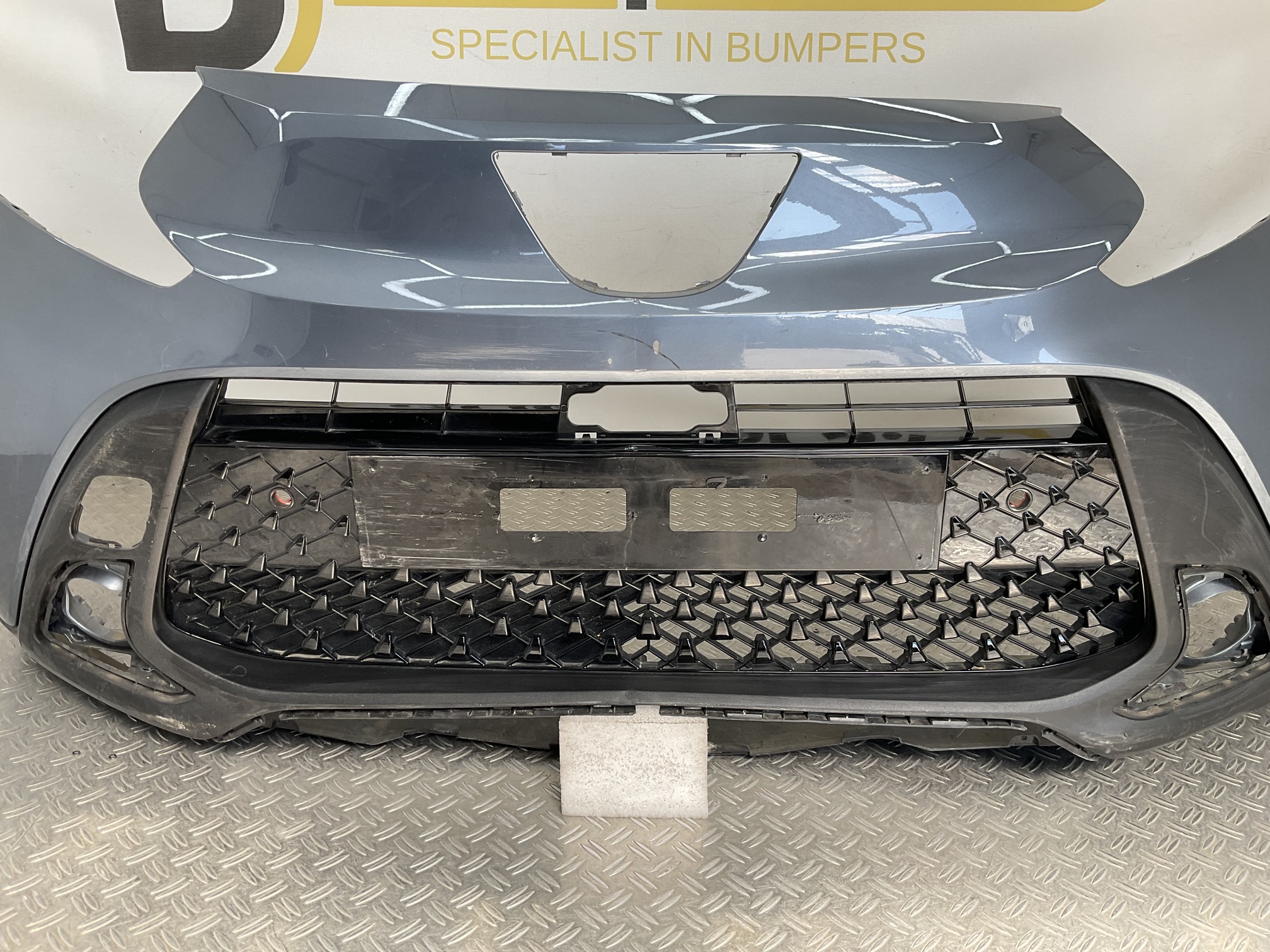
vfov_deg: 48.2
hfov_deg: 61.7
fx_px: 1064
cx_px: 635
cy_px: 476
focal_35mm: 29
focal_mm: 3
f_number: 1.8
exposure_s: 1/175
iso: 16
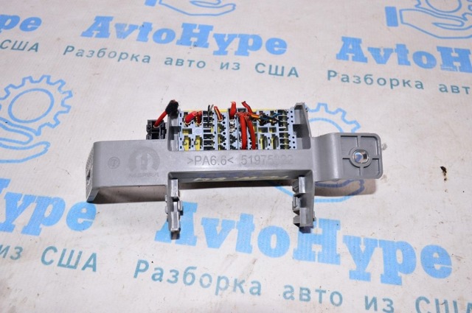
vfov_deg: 43.5
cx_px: 236
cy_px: 156
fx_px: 393
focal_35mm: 30
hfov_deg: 62.0
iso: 1600
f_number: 8
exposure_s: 1/200
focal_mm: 20
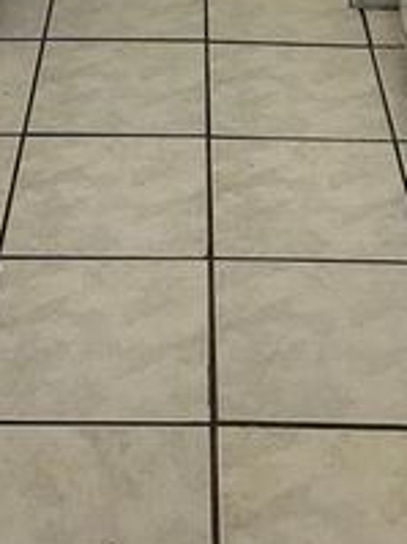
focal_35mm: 87
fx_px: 1365
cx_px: 150
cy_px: -346
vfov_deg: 18.9
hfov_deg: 16.9
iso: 32
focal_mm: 5.7
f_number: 1.5
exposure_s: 1/120
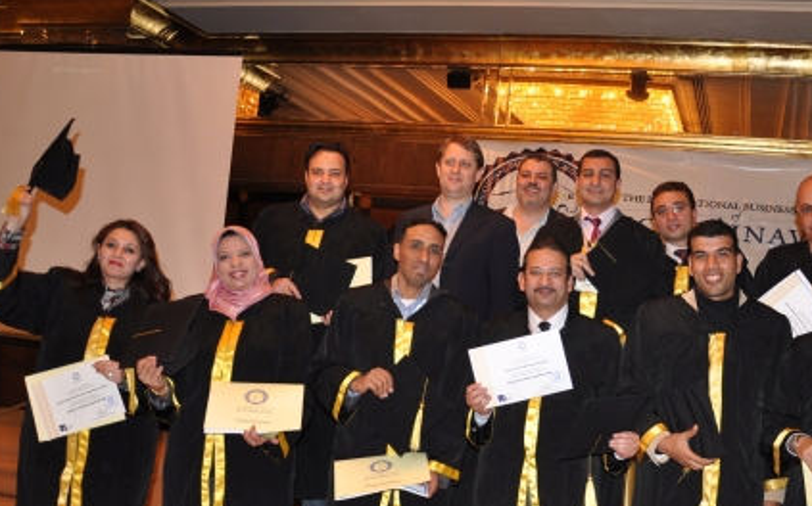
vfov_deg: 32.4
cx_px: 547
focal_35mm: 39
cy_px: 349
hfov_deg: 49.5
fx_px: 863
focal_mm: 18
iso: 320
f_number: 3.5
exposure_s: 1/50
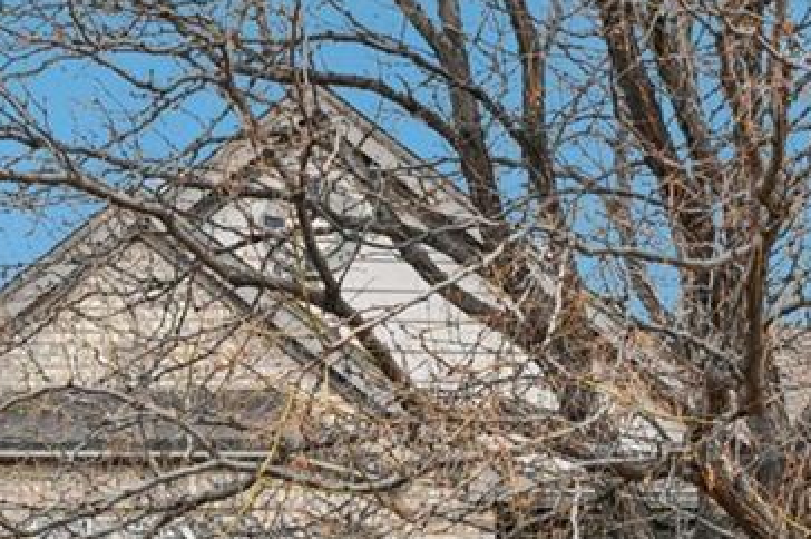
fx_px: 2971
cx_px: 71
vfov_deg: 10.0
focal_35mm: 132
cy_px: 846
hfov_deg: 15.4
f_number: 11
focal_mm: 30
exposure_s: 1/30
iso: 80
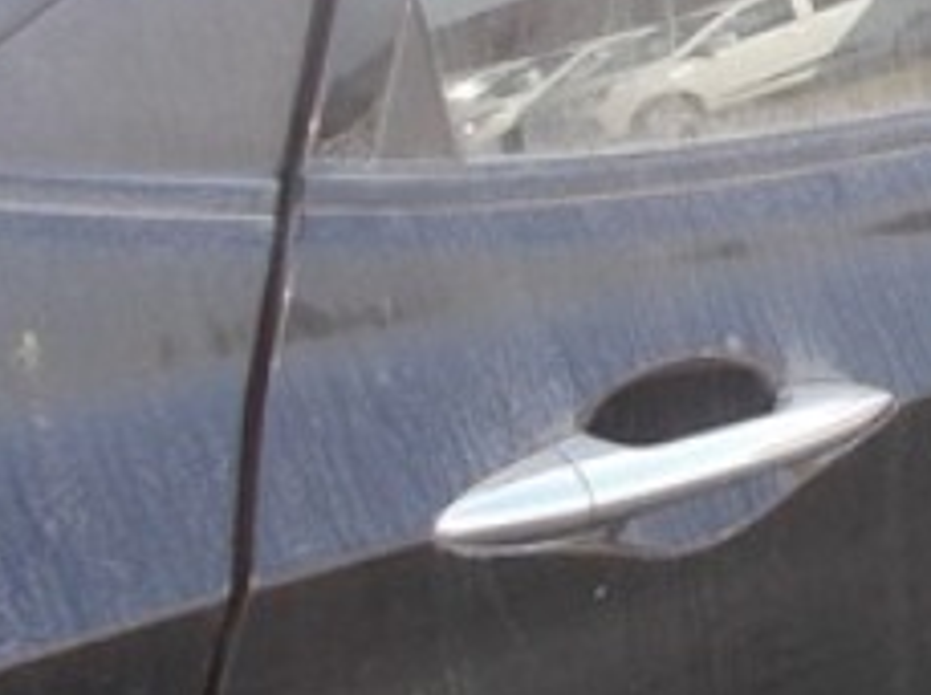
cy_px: 53
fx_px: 2444
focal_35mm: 91
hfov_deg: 20.2
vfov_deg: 16.0
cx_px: 1118
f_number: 3.2
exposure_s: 1/125
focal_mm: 4.6
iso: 80
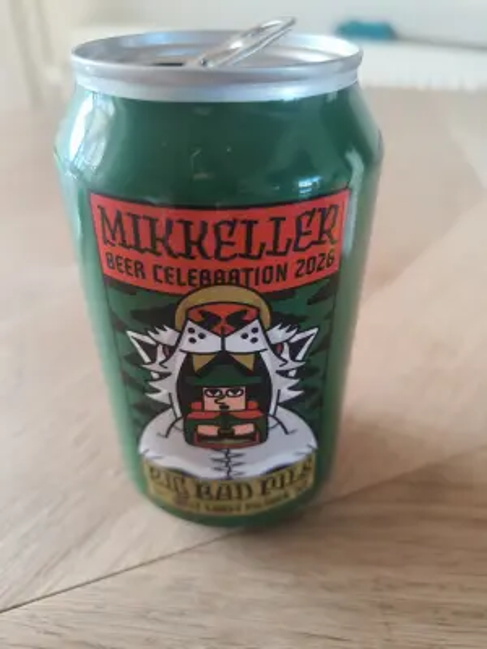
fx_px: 450
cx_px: 244
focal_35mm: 24
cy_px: 324
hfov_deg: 56.8
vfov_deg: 71.6
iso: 200
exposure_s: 1/100
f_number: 3.2
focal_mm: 5.59
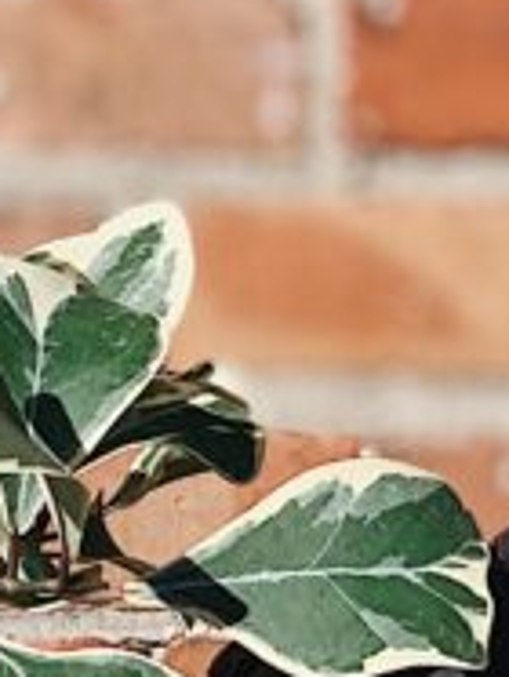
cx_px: -803
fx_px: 5594
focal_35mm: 286
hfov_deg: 5.0
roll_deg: +0.0
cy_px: 120
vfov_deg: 6.9
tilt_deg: -2.5
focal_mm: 6
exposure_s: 1/905
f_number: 2.4
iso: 16
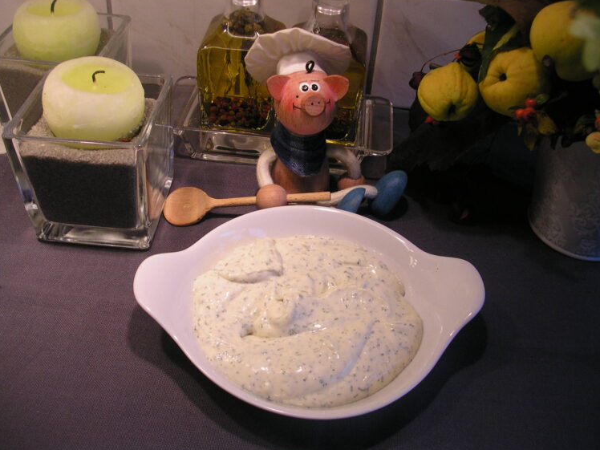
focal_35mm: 38
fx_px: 659
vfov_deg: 37.7
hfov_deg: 49.0
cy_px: 227
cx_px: 306
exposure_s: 1/50.1
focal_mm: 5.6
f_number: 2.7
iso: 100
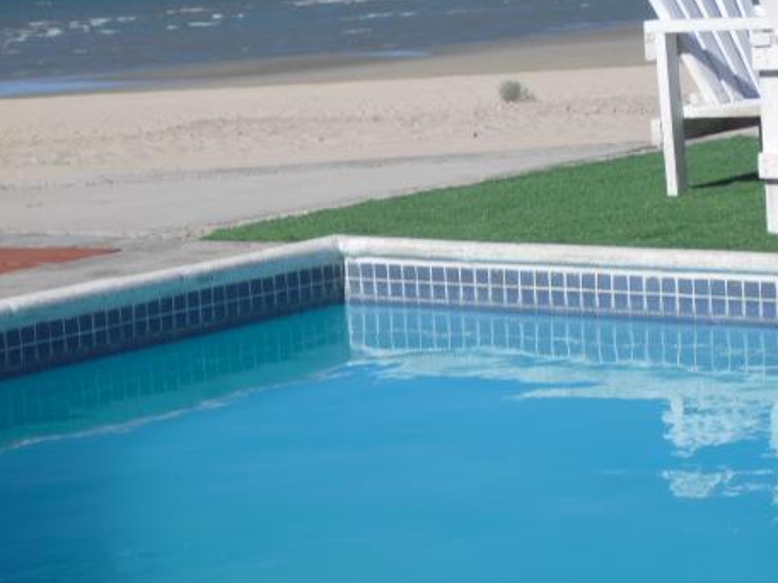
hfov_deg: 15.8
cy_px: 263
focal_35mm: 125
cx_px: 452
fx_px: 2809
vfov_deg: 11.9
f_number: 12.8
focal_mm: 15.7
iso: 64
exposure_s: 1/100
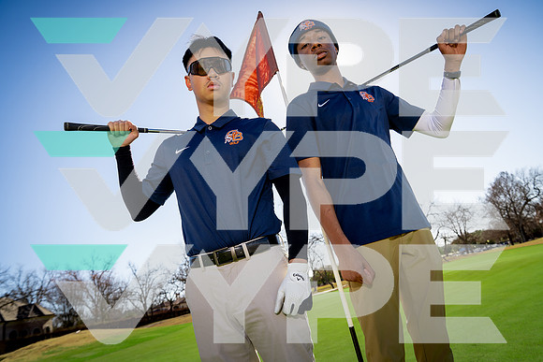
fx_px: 362
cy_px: 181
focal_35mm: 24
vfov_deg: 53.2
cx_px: 272
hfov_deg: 73.7
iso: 100
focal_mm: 24
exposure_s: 1/250
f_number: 5.6
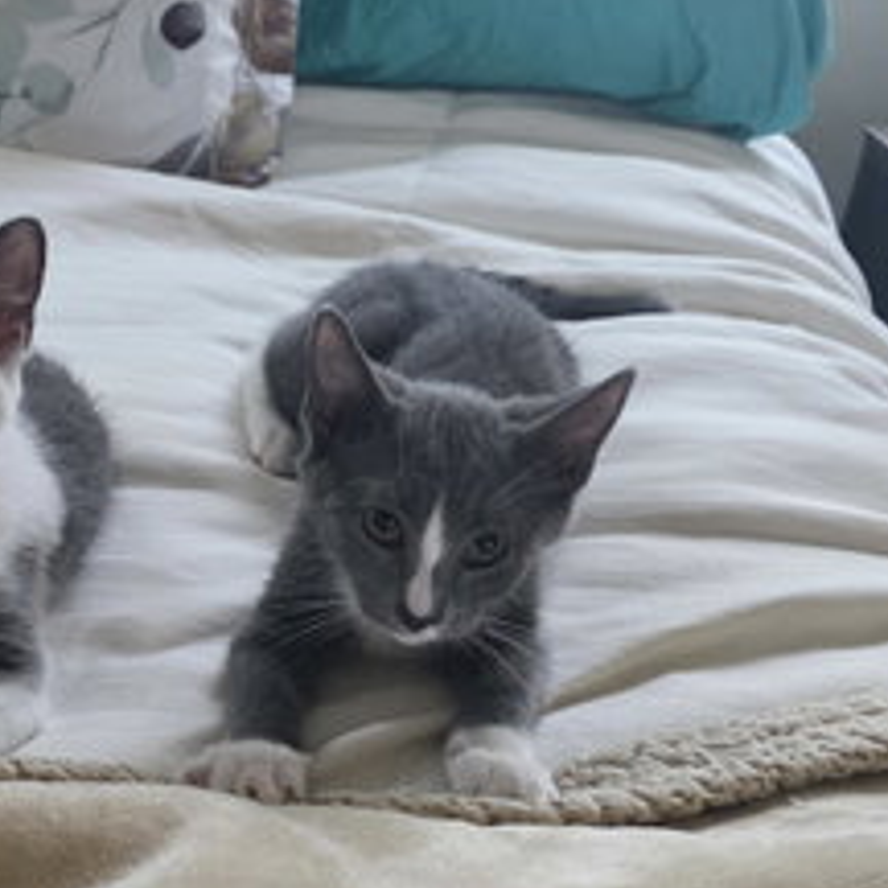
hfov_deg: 33.9
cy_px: 491
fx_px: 1364
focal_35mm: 47
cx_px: 74
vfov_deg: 36.0
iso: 500
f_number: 1.7
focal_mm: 6.3
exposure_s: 1/120
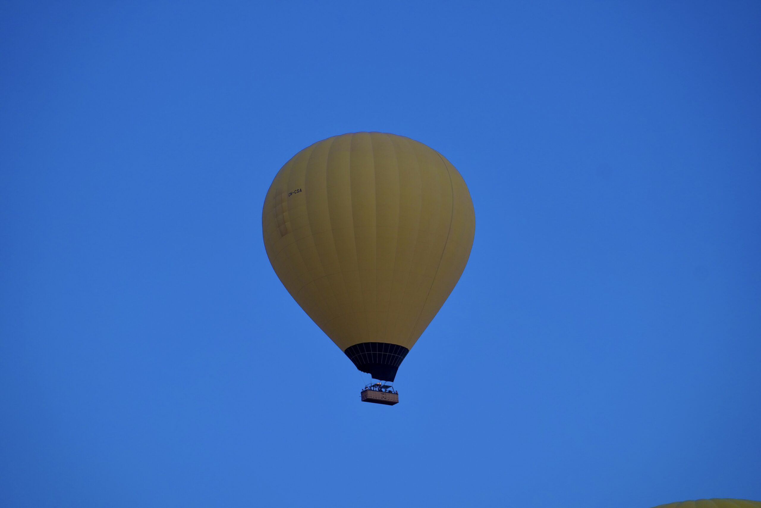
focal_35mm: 75
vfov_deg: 18.2
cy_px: 254
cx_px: 380
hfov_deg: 27.0
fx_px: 1585
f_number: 4
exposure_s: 1/160
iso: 1250
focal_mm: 75
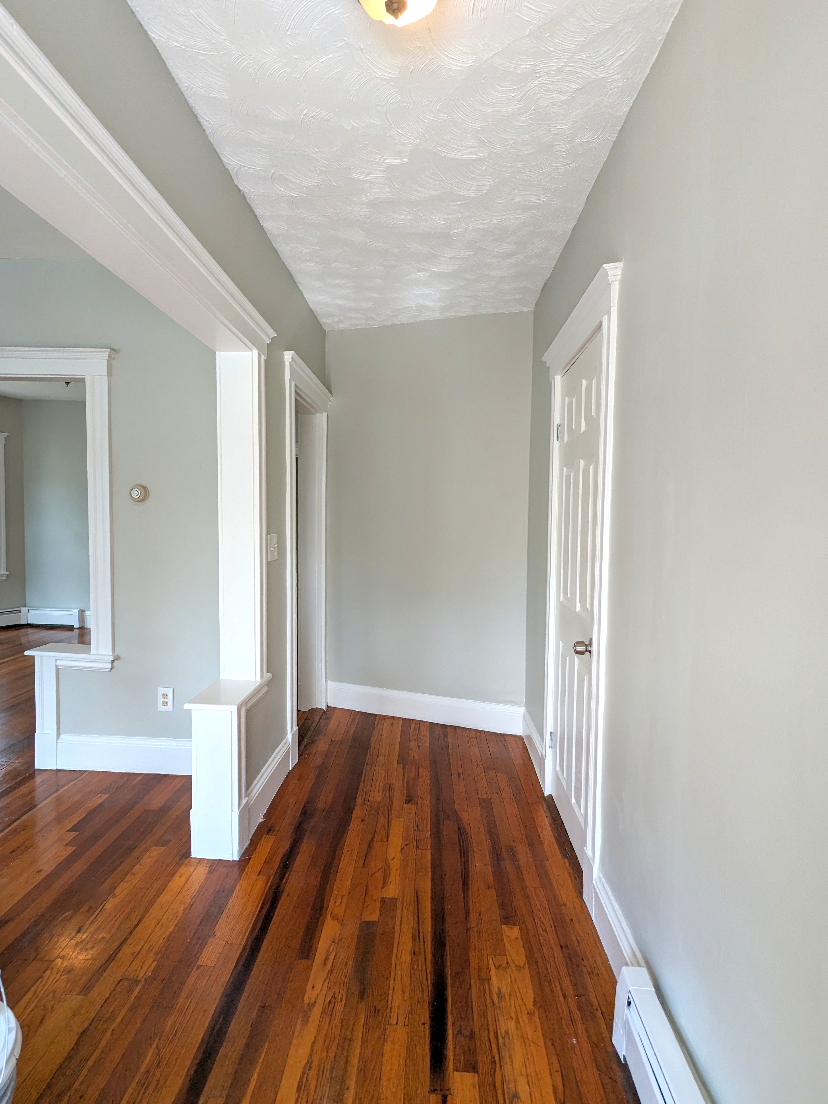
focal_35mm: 17
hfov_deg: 74.7
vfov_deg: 91.0
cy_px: 550
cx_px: 403
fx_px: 542
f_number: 2.2
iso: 51
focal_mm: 2.35
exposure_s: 1/138
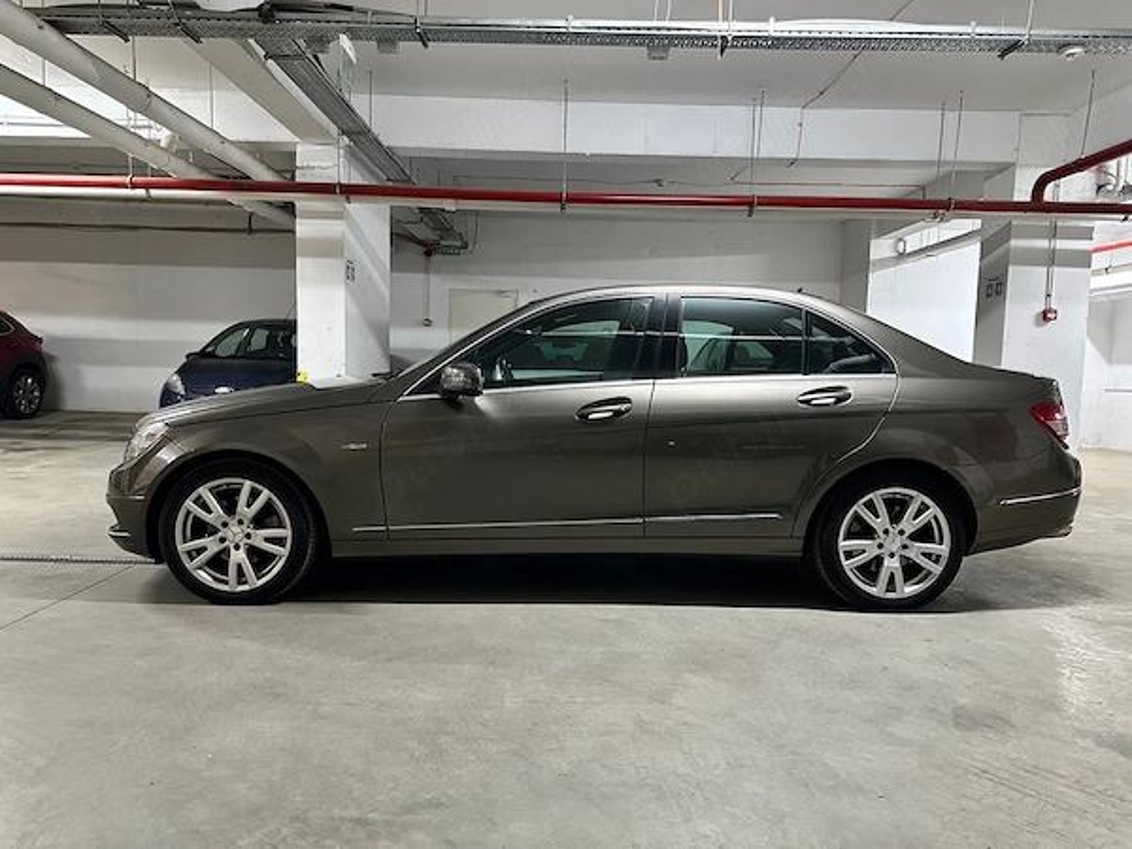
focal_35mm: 24
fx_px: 785
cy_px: 424
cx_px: 566
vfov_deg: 56.8
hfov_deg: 71.6
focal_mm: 6.86
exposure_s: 1/50
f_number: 1.78
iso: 500
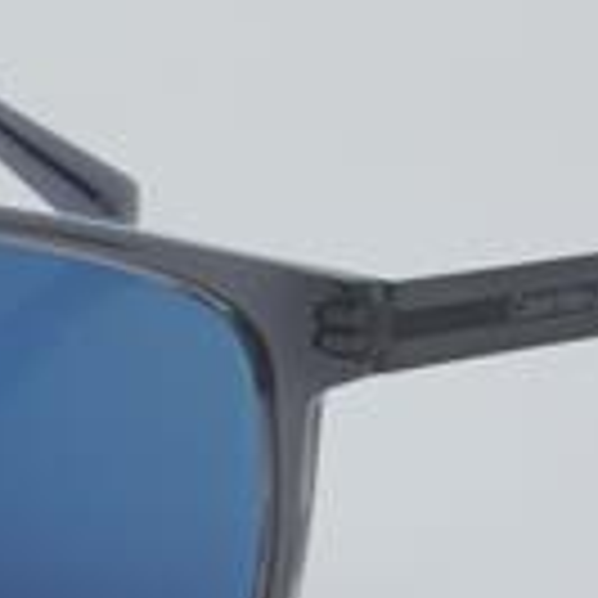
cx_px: 90
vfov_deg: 9.2
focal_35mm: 191
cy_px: 369
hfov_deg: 9.1
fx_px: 3733
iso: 100
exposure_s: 1/4
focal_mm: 50
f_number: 32
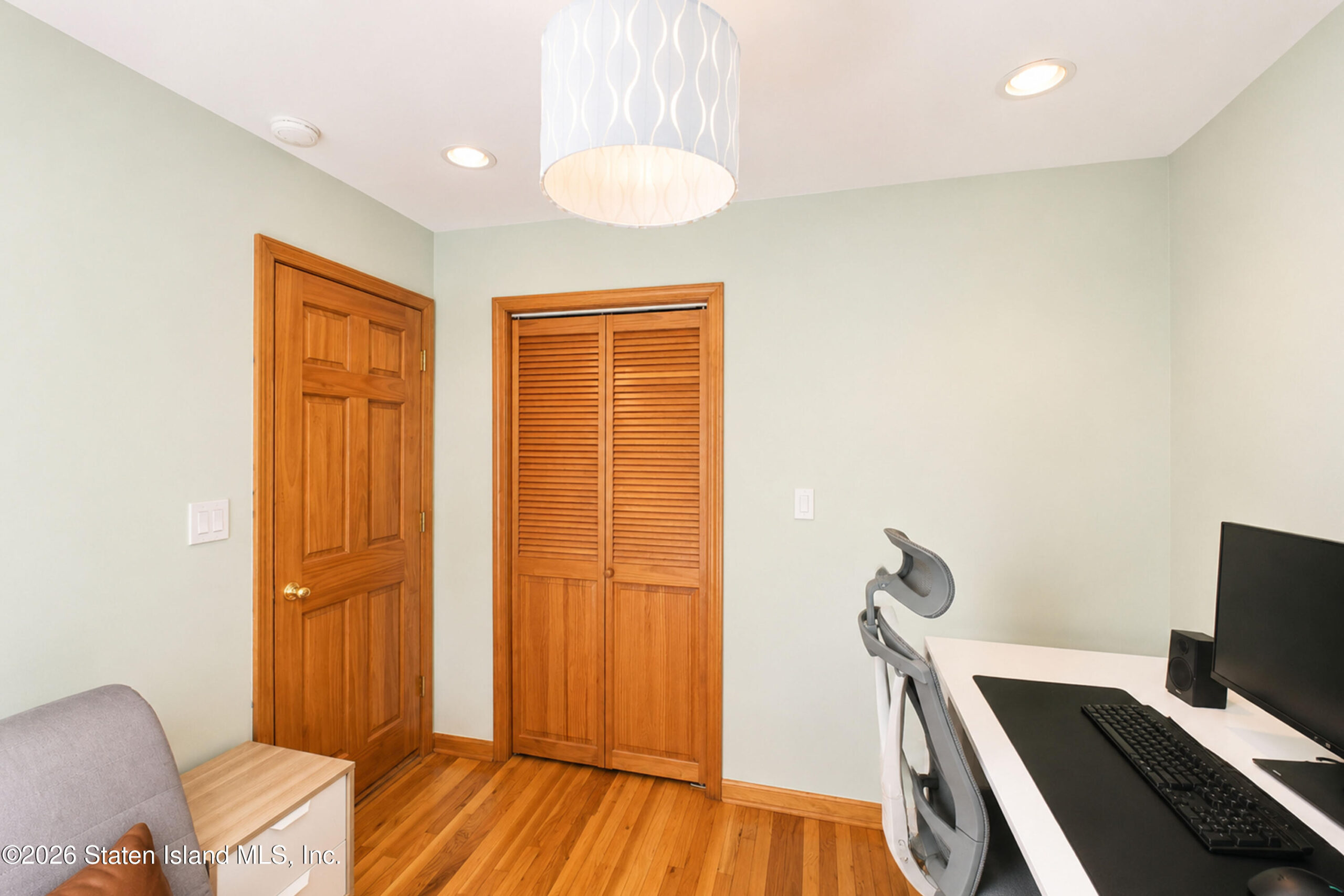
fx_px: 560
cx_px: 672
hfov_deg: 100.4
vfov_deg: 77.3
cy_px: 448
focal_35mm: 15
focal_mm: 10
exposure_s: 1/80
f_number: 8
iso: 1250
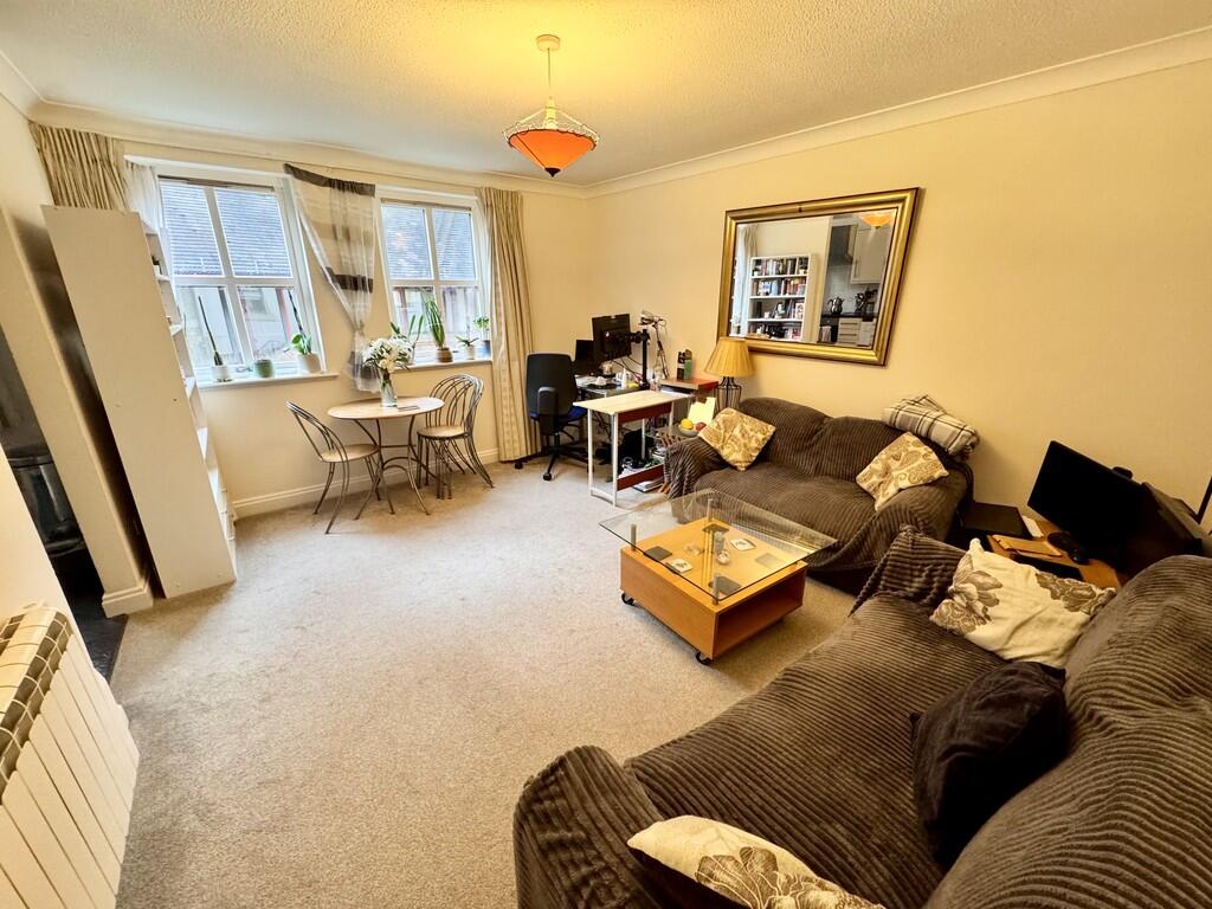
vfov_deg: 85.7
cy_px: 454
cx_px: 606
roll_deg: +0.7
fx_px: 490
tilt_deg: -18.4
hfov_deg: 102.1
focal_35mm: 14
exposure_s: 1/50
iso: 400
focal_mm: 2.22
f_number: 2.2
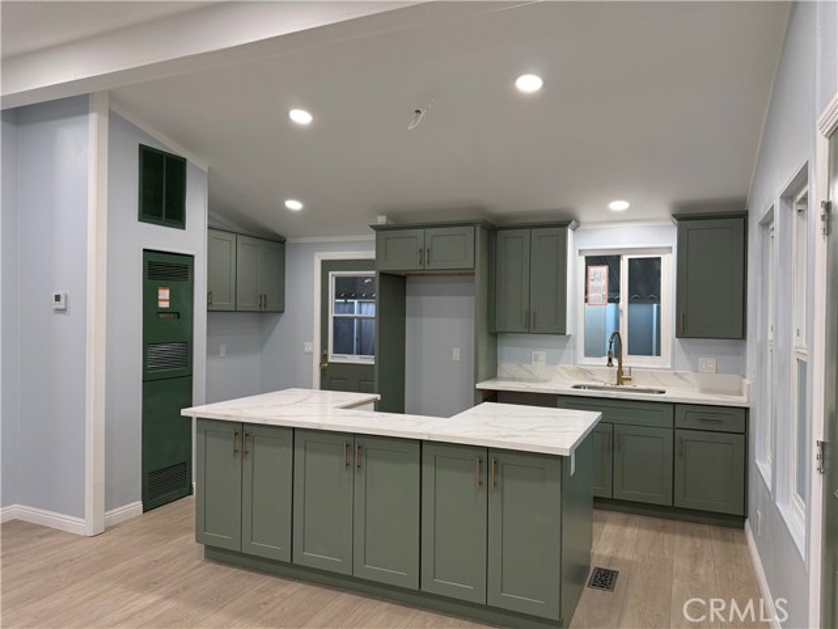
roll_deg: -0.3
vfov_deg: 56.8
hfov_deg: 71.6
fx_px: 581
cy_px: 314
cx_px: 419
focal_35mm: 24
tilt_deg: -0.2
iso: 200
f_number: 1.78
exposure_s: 1/195
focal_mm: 6.76
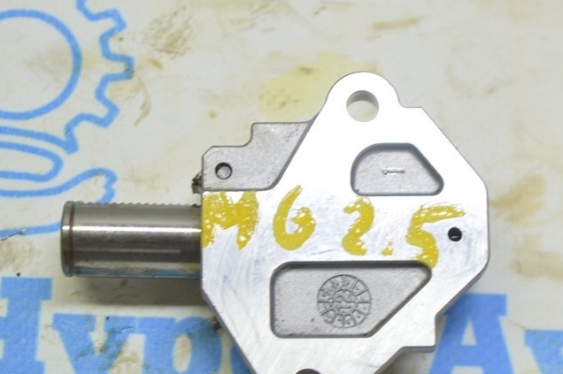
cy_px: 205
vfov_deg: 10.3
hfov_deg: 15.4
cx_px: 305
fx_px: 2075
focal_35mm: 133
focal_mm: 55
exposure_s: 1/20
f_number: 5.6
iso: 400
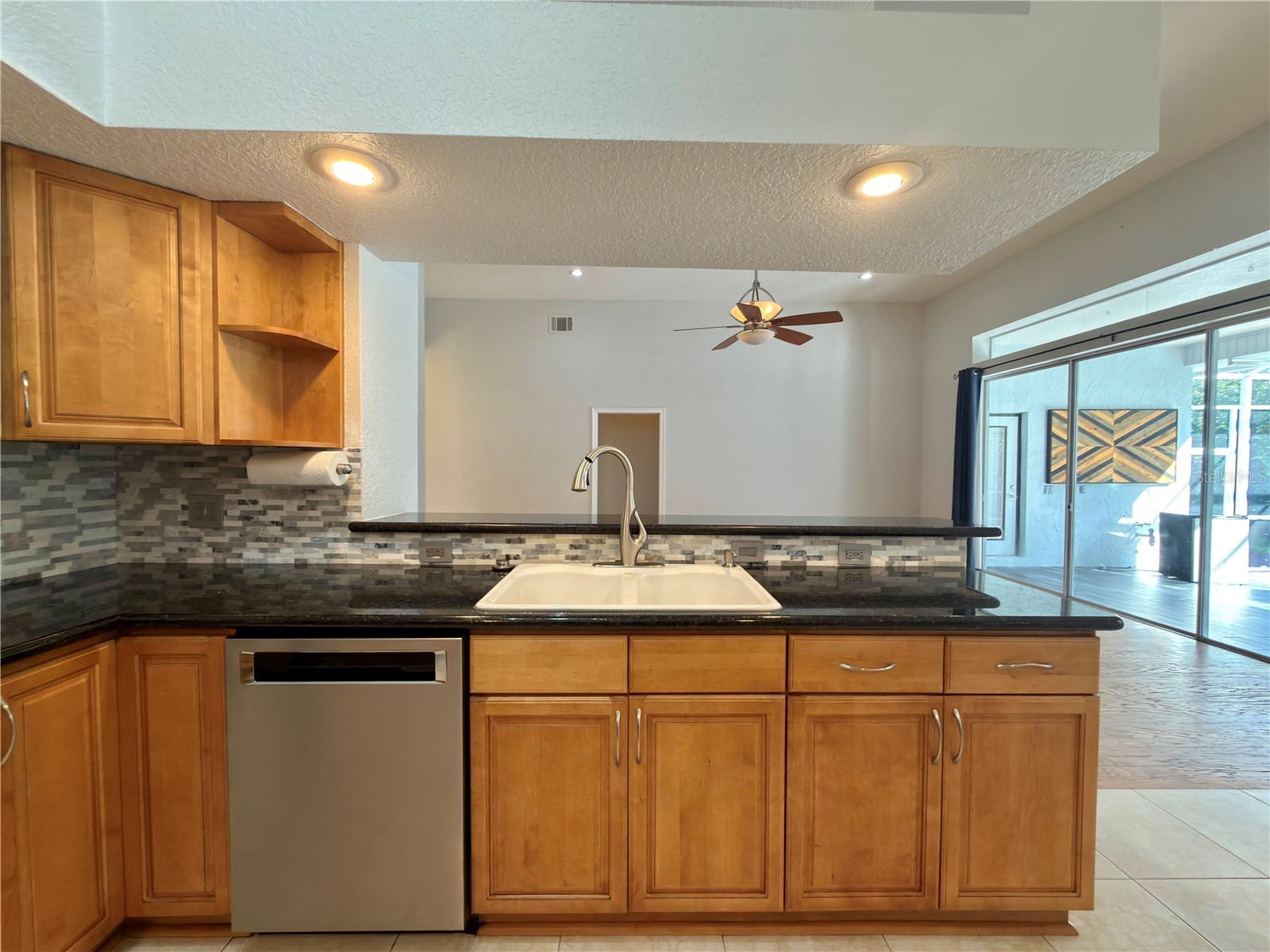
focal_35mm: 14
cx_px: 635
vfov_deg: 85.7
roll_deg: -0.5
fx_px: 514
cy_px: 476
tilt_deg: -1.7
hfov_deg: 102.1
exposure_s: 1/30
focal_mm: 2.22
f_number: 2.2
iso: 80
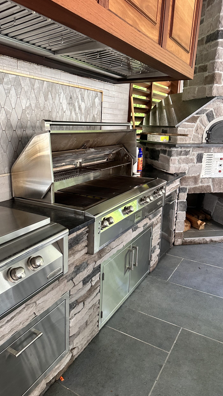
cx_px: 76
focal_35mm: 27
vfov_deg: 69.9
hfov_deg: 42.4
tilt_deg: -12.3
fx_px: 284
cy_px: 195
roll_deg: -3.5
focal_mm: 6.86
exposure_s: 1/60
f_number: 1.78
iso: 250
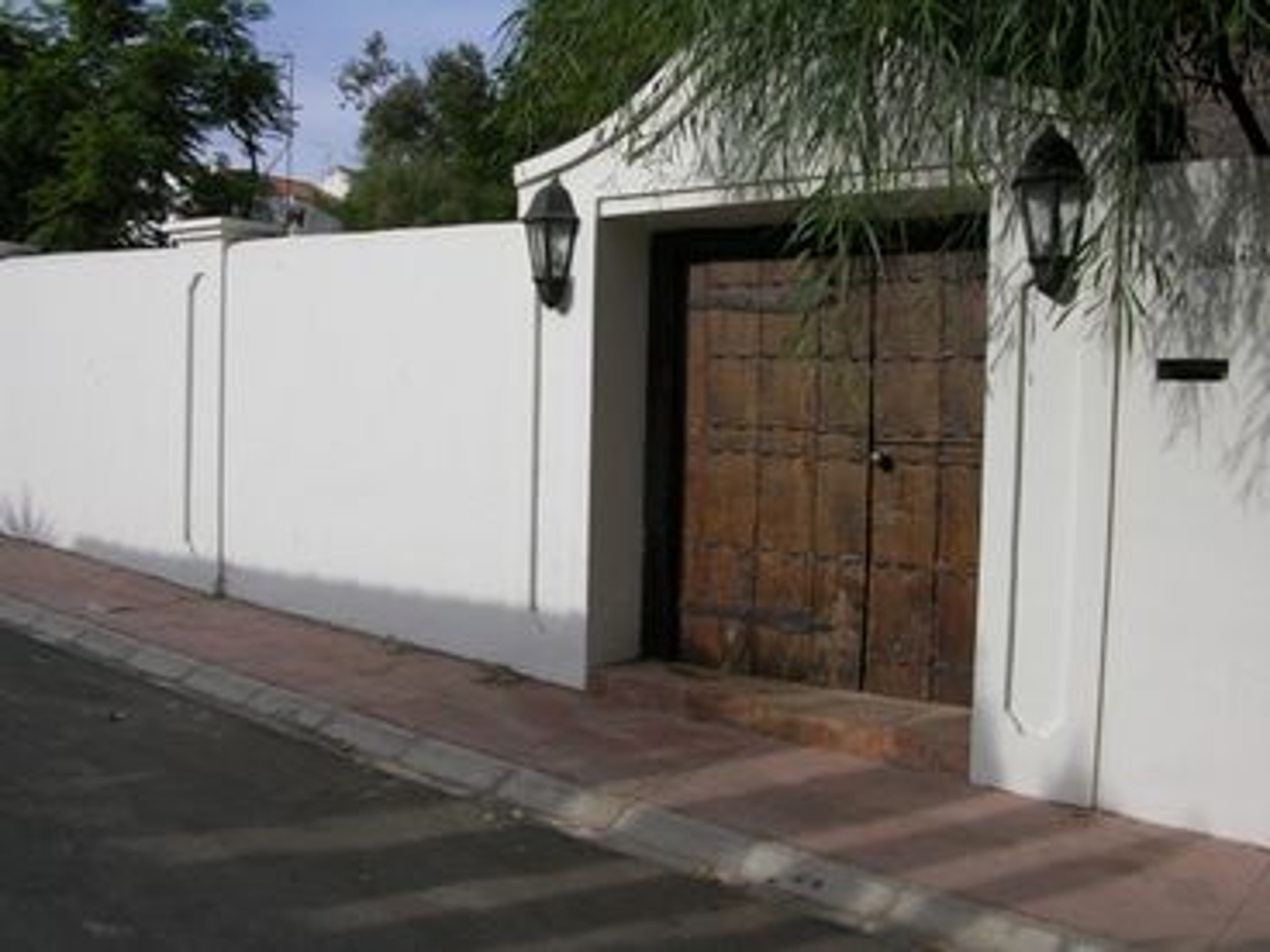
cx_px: 635
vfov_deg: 40.7
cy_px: 476
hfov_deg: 52.6
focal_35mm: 35
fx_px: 1284
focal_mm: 8.9
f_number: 6.3
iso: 50
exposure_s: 1/242
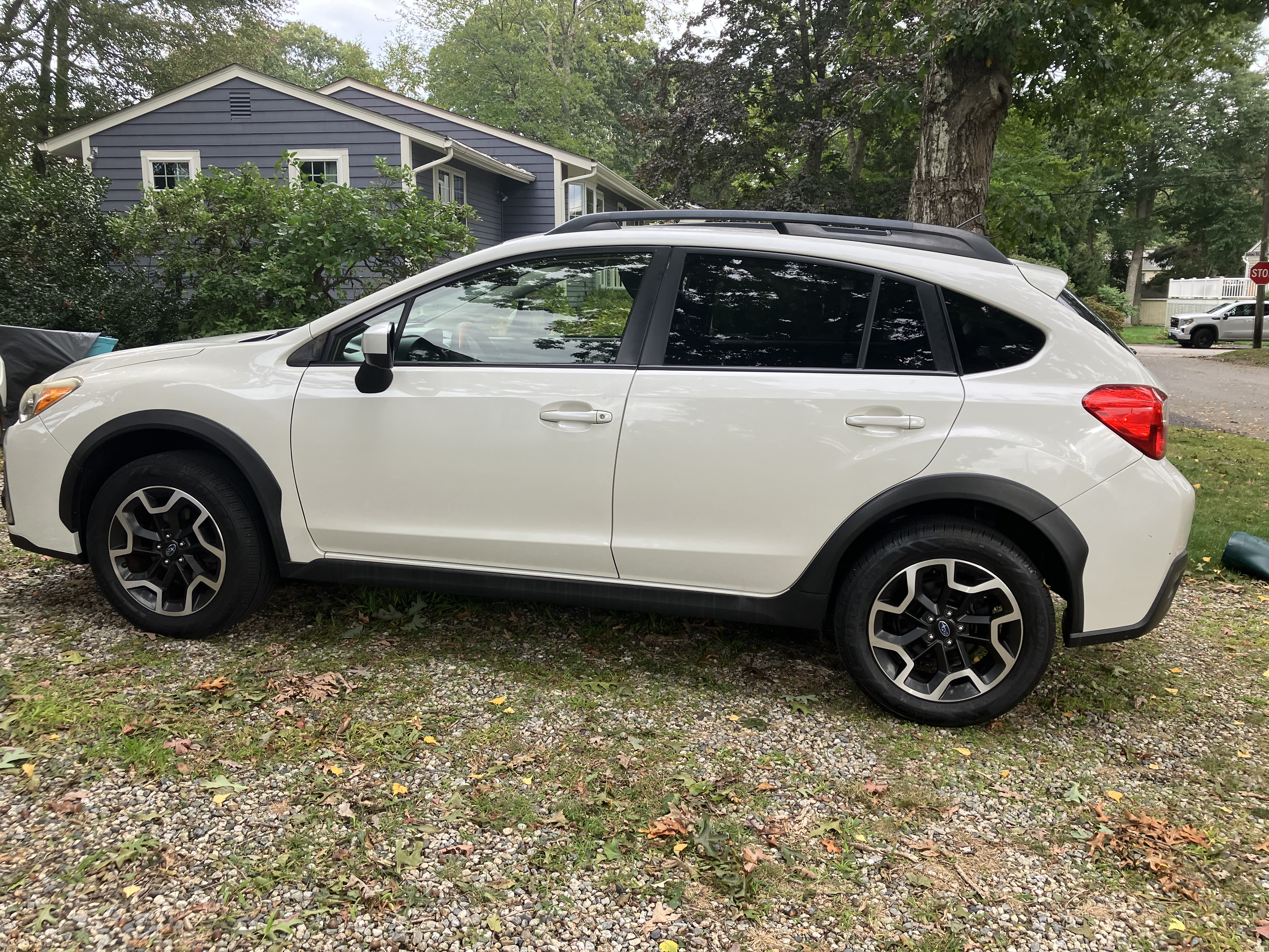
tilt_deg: -9.6
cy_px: 476
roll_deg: -0.3
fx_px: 1026
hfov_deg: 63.4
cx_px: 634
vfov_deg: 49.7
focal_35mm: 28
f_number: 1.8
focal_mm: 3.99
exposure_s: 1/121
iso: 40
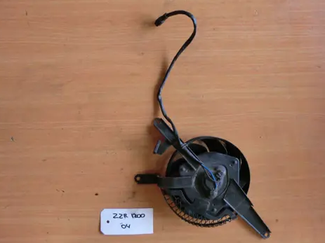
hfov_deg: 63.5
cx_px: 159
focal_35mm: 28
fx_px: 263
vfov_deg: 49.7
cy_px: 125
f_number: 3.2
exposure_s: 1/60
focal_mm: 4.9
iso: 100
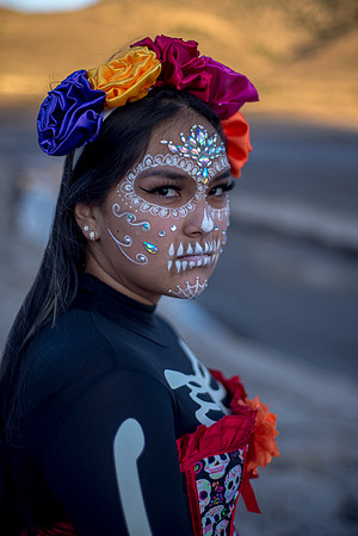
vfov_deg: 39.6
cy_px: 268
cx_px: 179
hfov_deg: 27.0
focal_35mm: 50
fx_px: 746
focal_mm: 50
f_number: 1.8
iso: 100
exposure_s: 1/1600
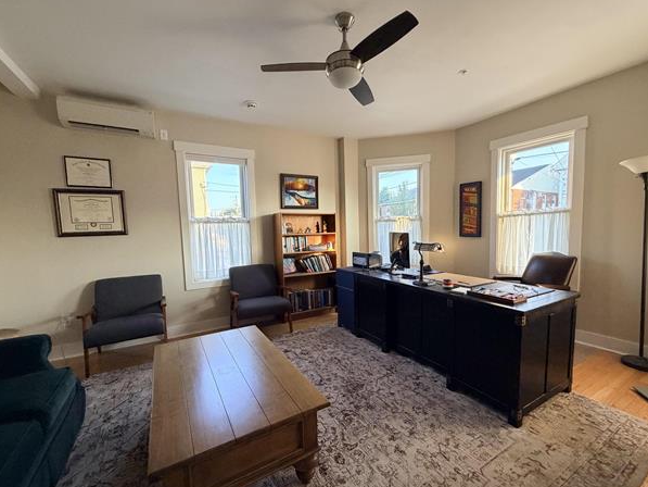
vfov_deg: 81.7
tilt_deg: -4.9
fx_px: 281
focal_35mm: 15
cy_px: 251
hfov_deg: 98.2
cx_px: 326
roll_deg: +1.6
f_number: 2.2
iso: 320
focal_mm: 2.22
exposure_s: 1/104
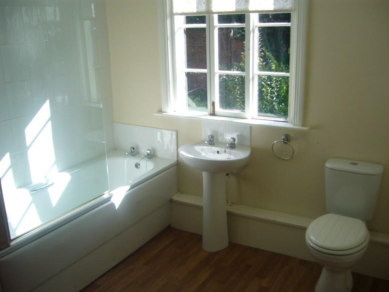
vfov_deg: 40.7
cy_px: 146
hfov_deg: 52.6
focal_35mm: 35
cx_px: 194
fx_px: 393
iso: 100
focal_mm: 5.8
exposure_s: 1/320
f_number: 2.8
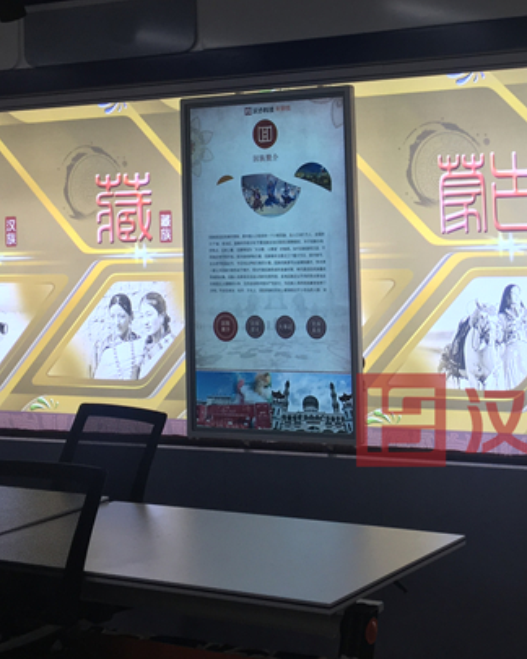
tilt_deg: +3.4
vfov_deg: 29.9
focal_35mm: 62
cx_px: 474
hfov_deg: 23.9
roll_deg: +1.9
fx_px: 1209
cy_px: 147
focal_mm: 4.15
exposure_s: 1/50
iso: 32
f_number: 2.2
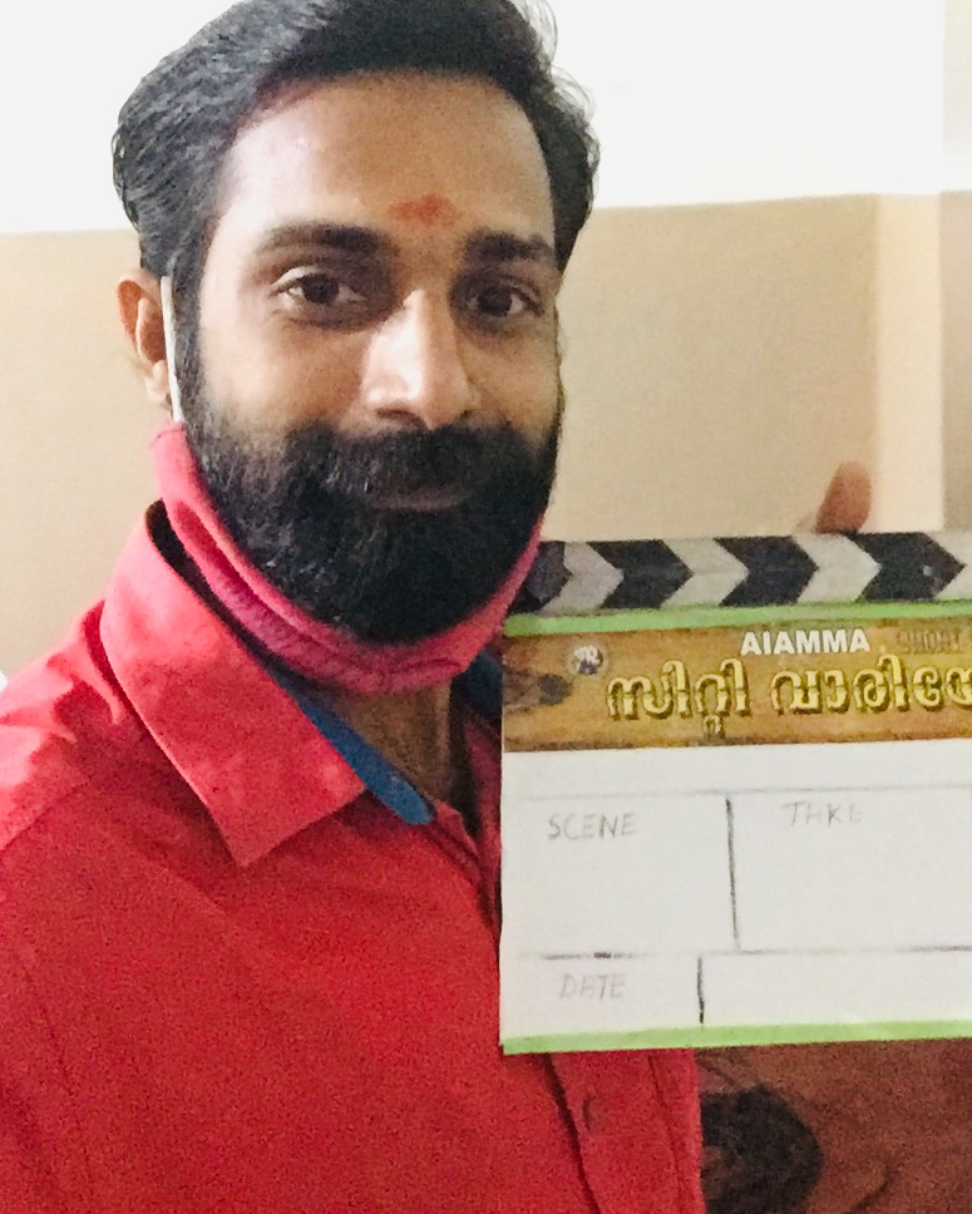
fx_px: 1438
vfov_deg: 45.4
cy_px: 462
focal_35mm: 40
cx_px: 589
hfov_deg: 37.2
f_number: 2.2
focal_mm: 2.65
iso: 1000
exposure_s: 1/17
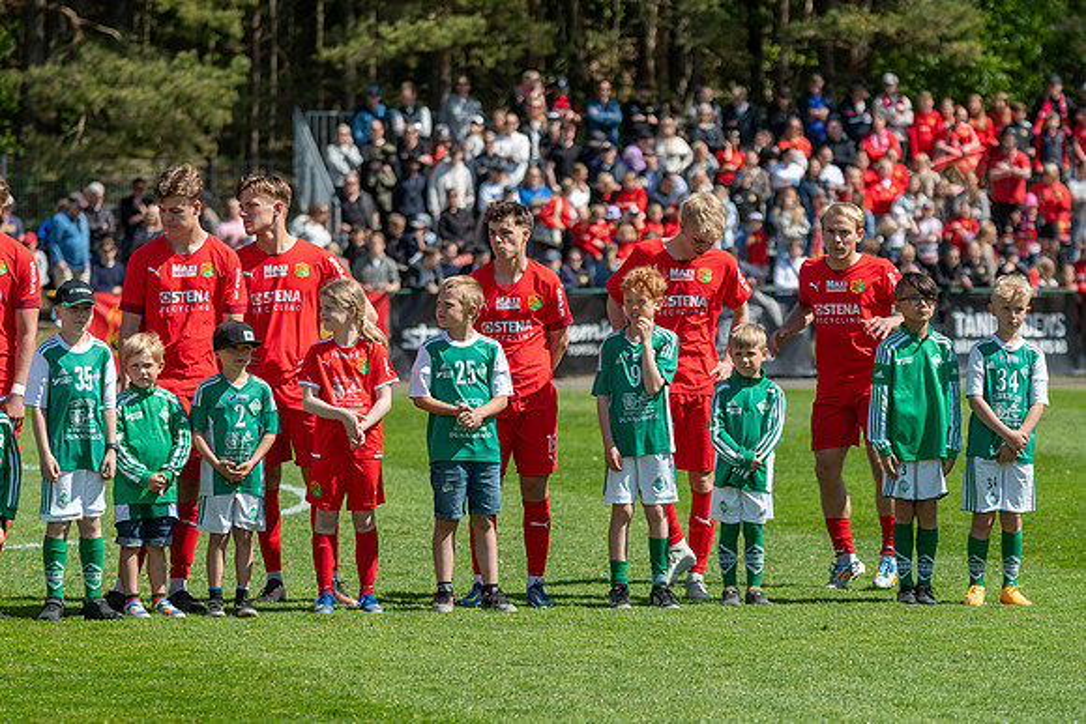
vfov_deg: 6.5
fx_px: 6409
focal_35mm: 212
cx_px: 543
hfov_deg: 9.7
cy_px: 362
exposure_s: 1/1600
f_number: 4
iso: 180
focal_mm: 140
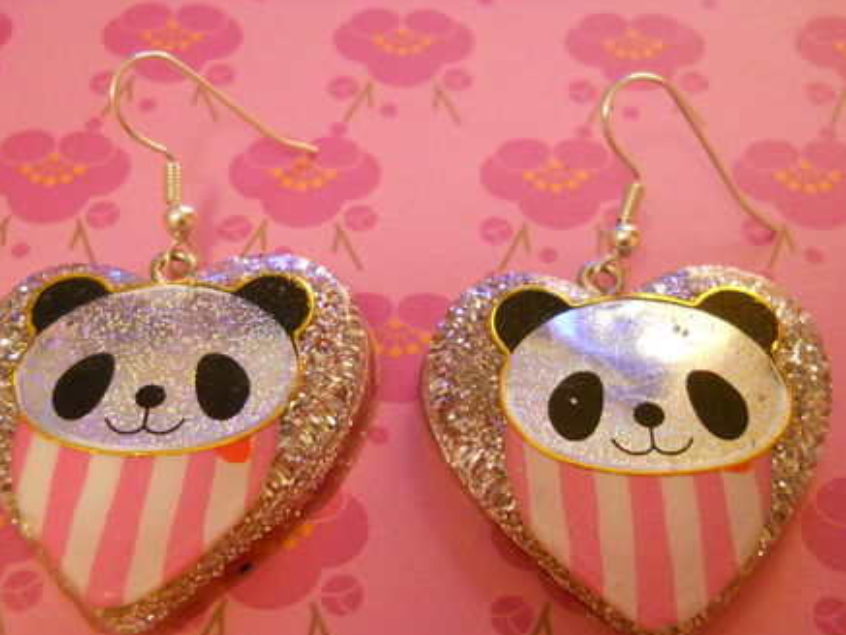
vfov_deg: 32.2
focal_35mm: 45
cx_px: 399
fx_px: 1100
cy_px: 347
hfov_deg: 42.0
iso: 500
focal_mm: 6.72
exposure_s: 1/8
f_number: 3.1
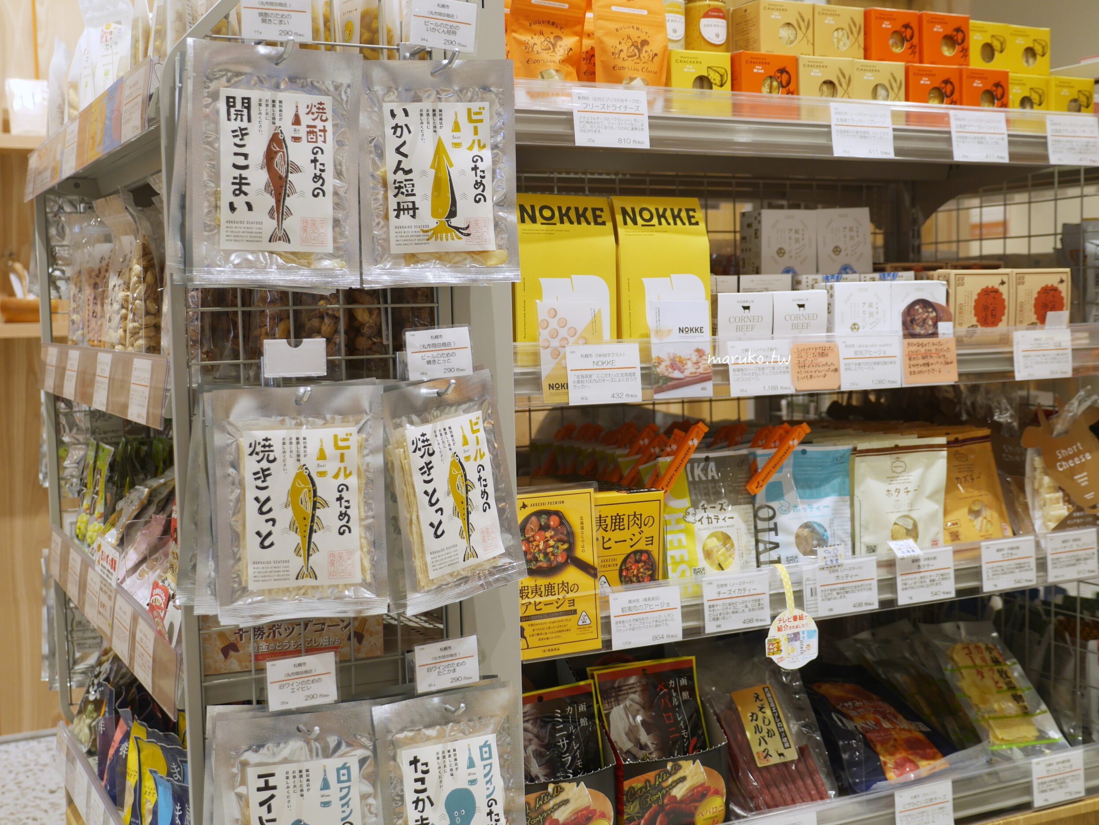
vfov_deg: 32.2
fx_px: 1429
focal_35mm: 45
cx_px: 549
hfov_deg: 42.1
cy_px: 408
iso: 200
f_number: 2.8
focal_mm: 22
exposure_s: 1/60
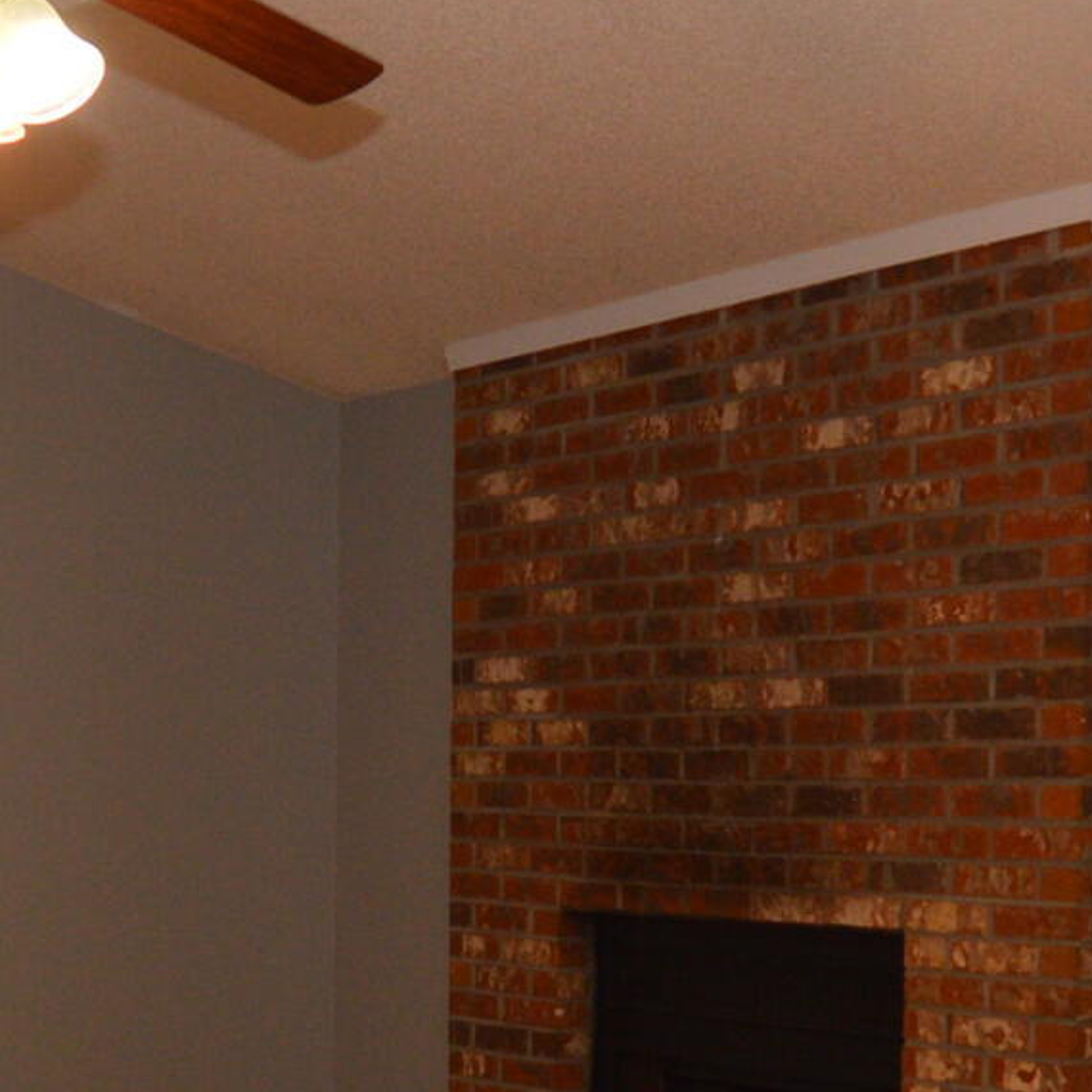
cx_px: 421
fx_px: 2391
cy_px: 1025
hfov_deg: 25.7
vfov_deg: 24.8
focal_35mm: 67
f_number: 4.5
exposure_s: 1/80
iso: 400
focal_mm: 10
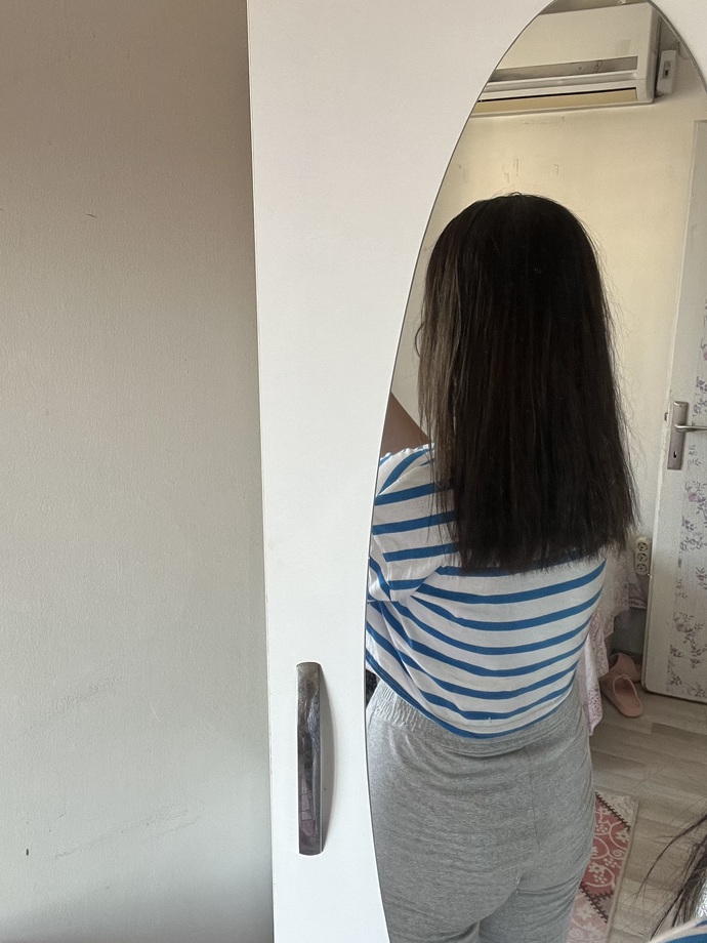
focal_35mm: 30
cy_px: 472
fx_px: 817
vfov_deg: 60.0
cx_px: 354
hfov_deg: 46.8
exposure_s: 1/68
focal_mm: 2.71
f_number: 2.2
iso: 100
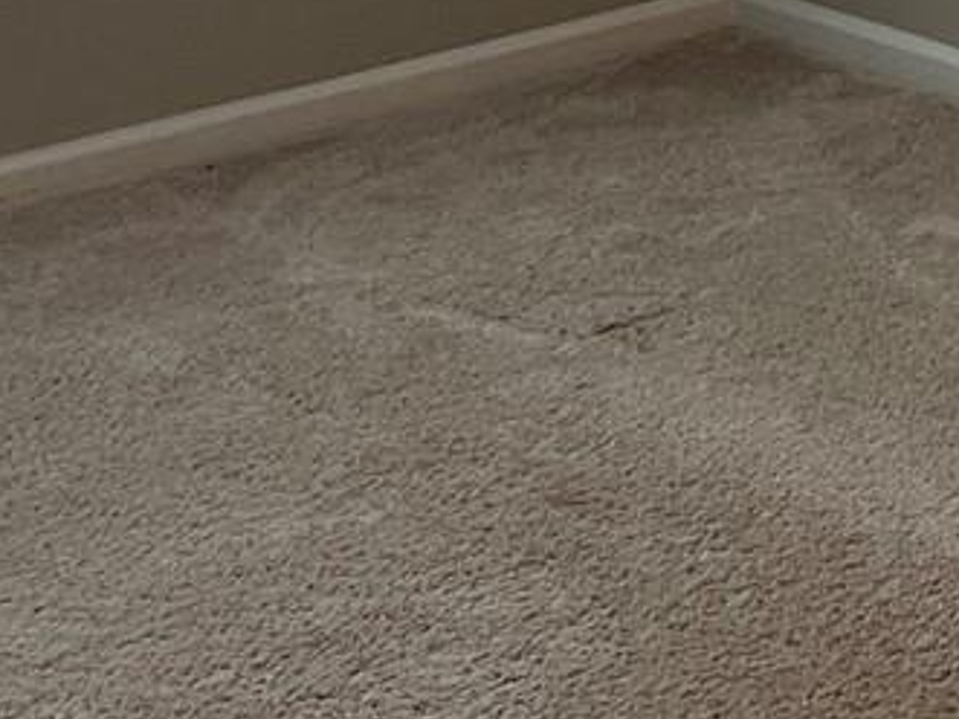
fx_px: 3351
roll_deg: +0.3
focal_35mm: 121
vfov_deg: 11.4
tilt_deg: -7.0
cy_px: -554
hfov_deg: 15.8
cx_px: 1101
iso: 125
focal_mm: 5.1
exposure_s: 1/60
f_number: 1.6
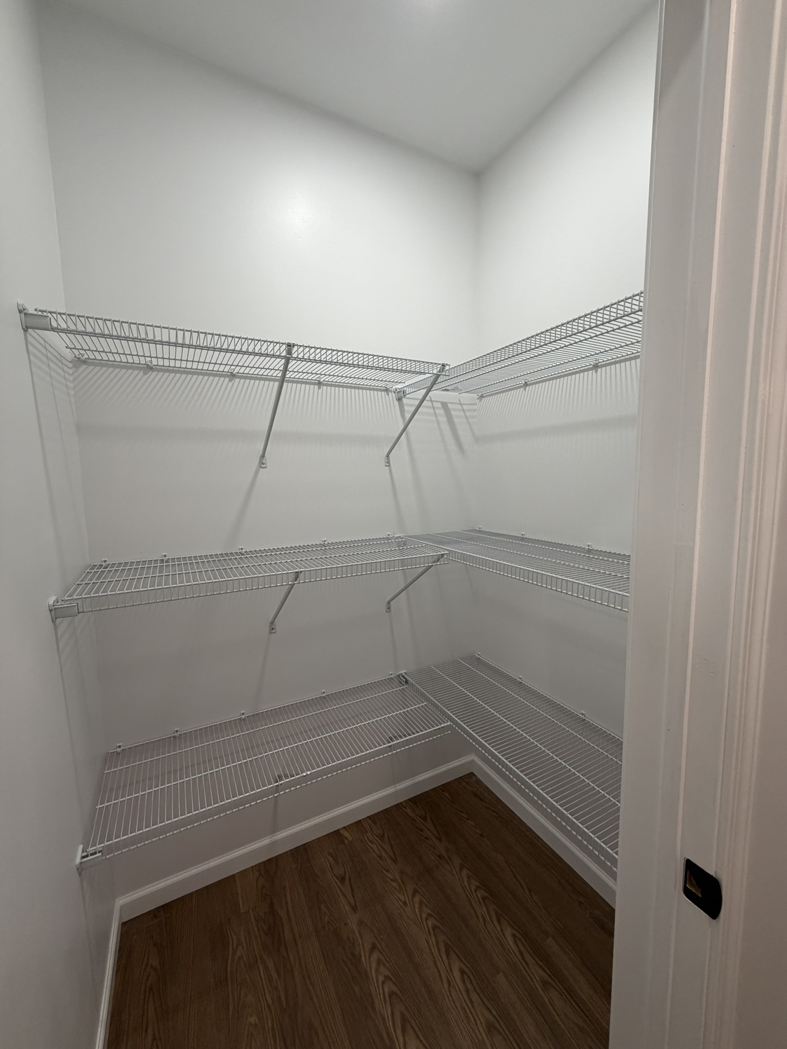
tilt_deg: -7.0
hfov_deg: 85.7
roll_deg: +1.4
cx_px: 394
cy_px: 524
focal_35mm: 14
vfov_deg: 102.1
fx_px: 424
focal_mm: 2.22
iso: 125
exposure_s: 1/120
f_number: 2.2
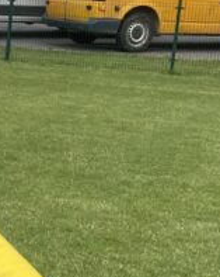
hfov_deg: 11.1
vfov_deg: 14.1
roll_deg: -1.6
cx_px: -140
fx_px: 1077
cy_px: 343
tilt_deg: -18.0
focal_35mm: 132
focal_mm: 4.25
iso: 32
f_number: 1.8
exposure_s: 1/1838
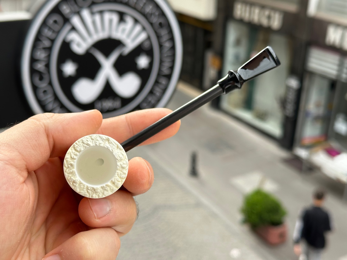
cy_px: 130
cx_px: 174
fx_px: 481
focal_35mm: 48
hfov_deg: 39.7
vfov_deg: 30.3
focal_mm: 6.86
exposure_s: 1/773
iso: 64
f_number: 1.78
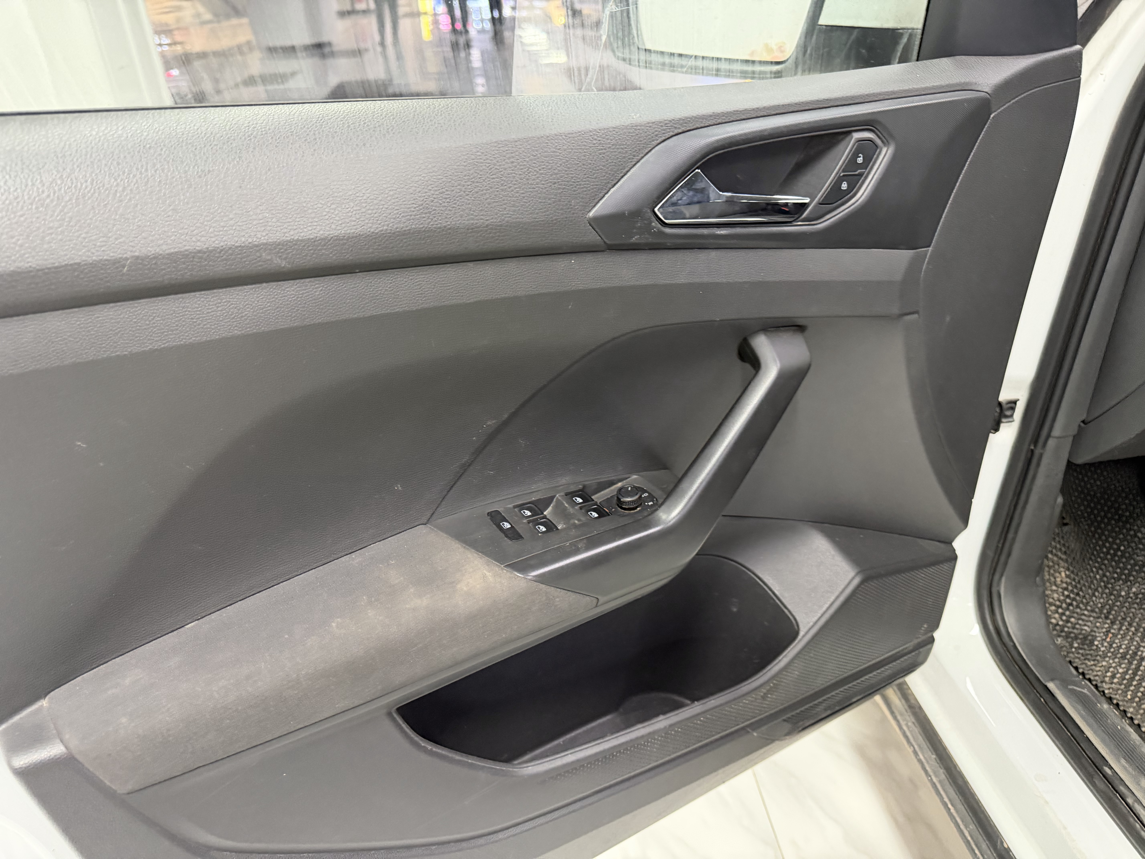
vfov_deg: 56.8
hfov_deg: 71.6
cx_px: 572
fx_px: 794
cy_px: 430
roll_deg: +2.9
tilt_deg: -29.8
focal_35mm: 24
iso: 500
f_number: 1.78
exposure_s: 1/49
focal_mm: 6.76
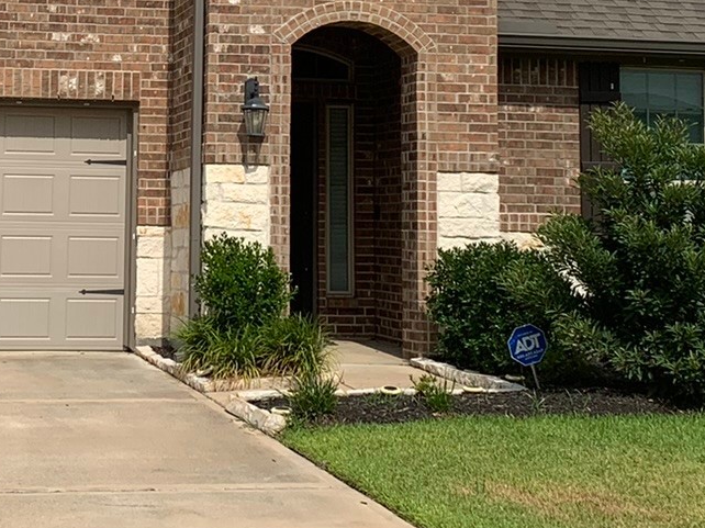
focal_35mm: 83
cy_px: 53
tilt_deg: +5.8
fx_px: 1690
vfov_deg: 17.5
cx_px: 159
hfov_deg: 23.3
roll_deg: -1.6
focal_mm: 4.25
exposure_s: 1/3521
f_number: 1.8
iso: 25
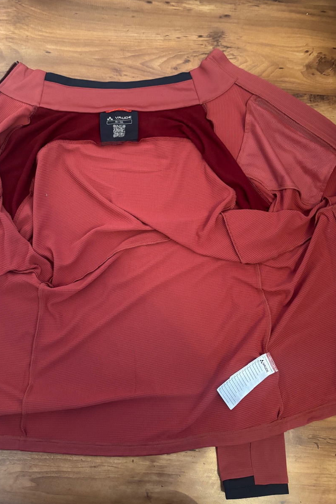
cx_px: 137
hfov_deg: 44.8
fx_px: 406
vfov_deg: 63.7
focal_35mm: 29
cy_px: 249
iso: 640
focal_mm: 5.96
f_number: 1.6
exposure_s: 1/33
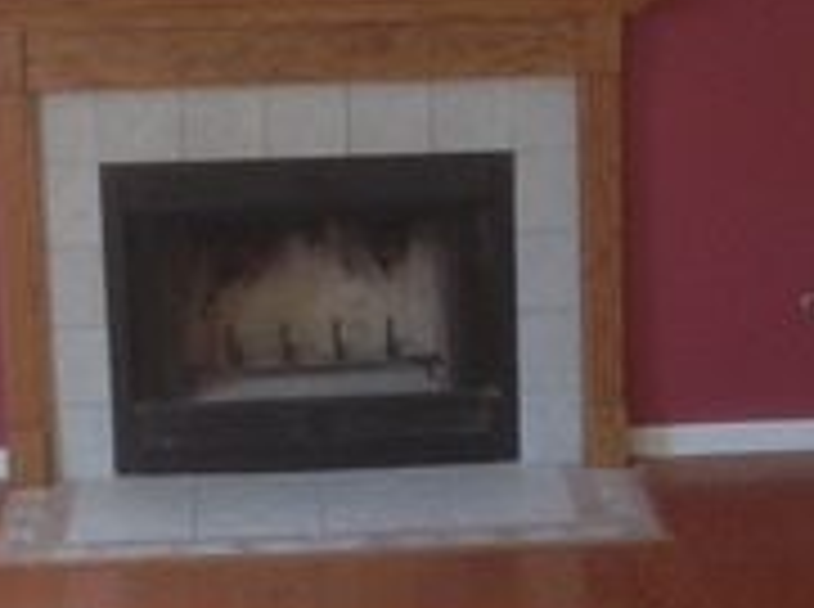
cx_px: 387
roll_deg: +1.9
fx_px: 2746
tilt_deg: -13.3
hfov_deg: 16.9
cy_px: 252
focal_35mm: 117
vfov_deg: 12.6
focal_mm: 4.12
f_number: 2.4
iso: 50
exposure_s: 1/20
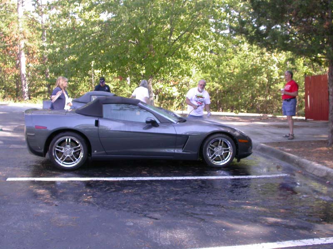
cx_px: 166
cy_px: 124
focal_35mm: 38
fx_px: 366
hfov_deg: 49.0
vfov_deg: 37.7
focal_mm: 7.85
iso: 100
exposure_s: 1/92.8
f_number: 3.7
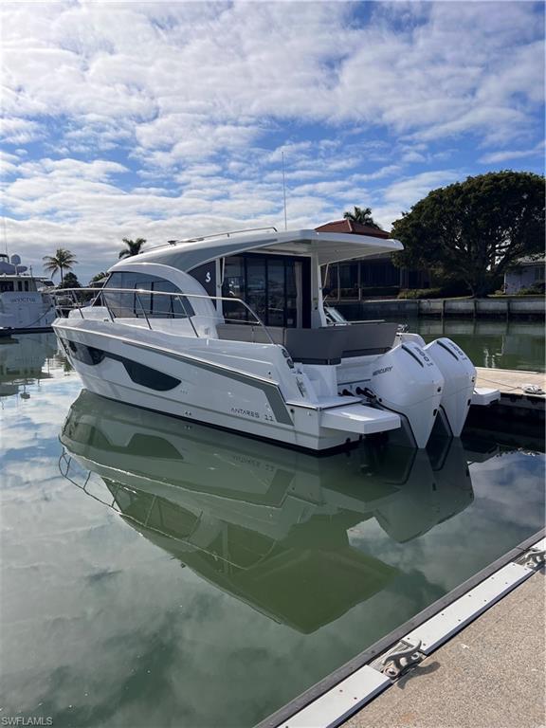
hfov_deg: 53.1
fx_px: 547
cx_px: 273
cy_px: 364
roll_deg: +0.6
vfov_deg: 67.3
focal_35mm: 26
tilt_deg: -7.4
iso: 50
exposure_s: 1/8696
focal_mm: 5.7
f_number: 1.5
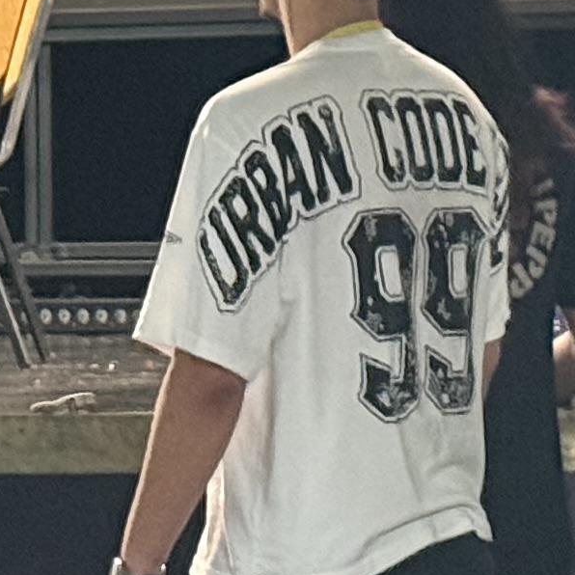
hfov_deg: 6.1
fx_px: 5394
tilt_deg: +9.8
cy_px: -533
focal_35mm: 287
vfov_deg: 6.0
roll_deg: -0.1
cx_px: 313
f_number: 1.78
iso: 640
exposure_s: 1/25
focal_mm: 6.76
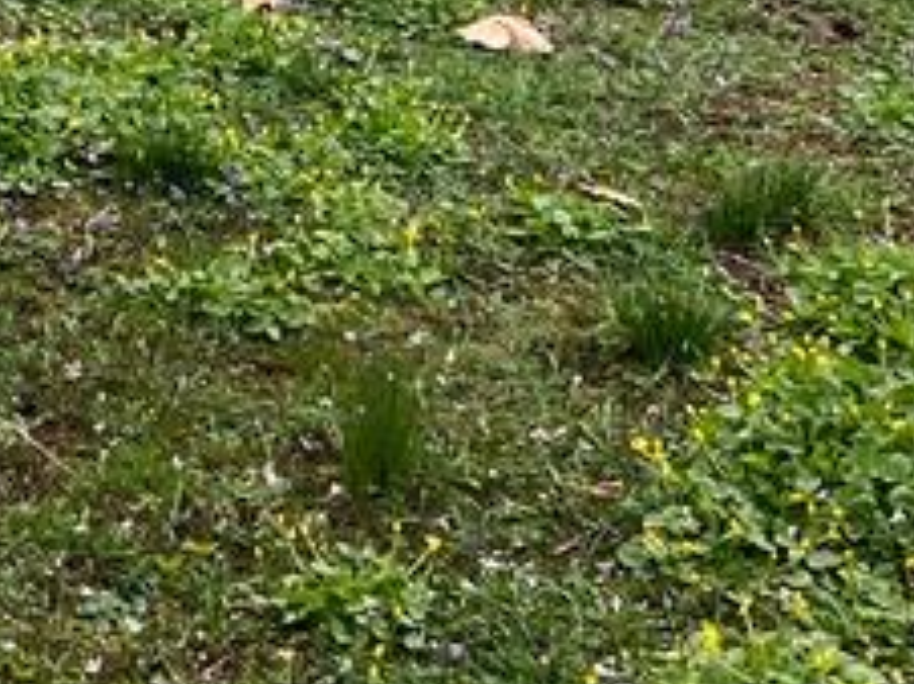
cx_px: -307
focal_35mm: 118
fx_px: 3112
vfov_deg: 11.5
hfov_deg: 15.8
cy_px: -611
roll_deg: +0.4
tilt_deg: -10.9
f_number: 1.5
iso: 40
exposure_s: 1/153
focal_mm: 5.7
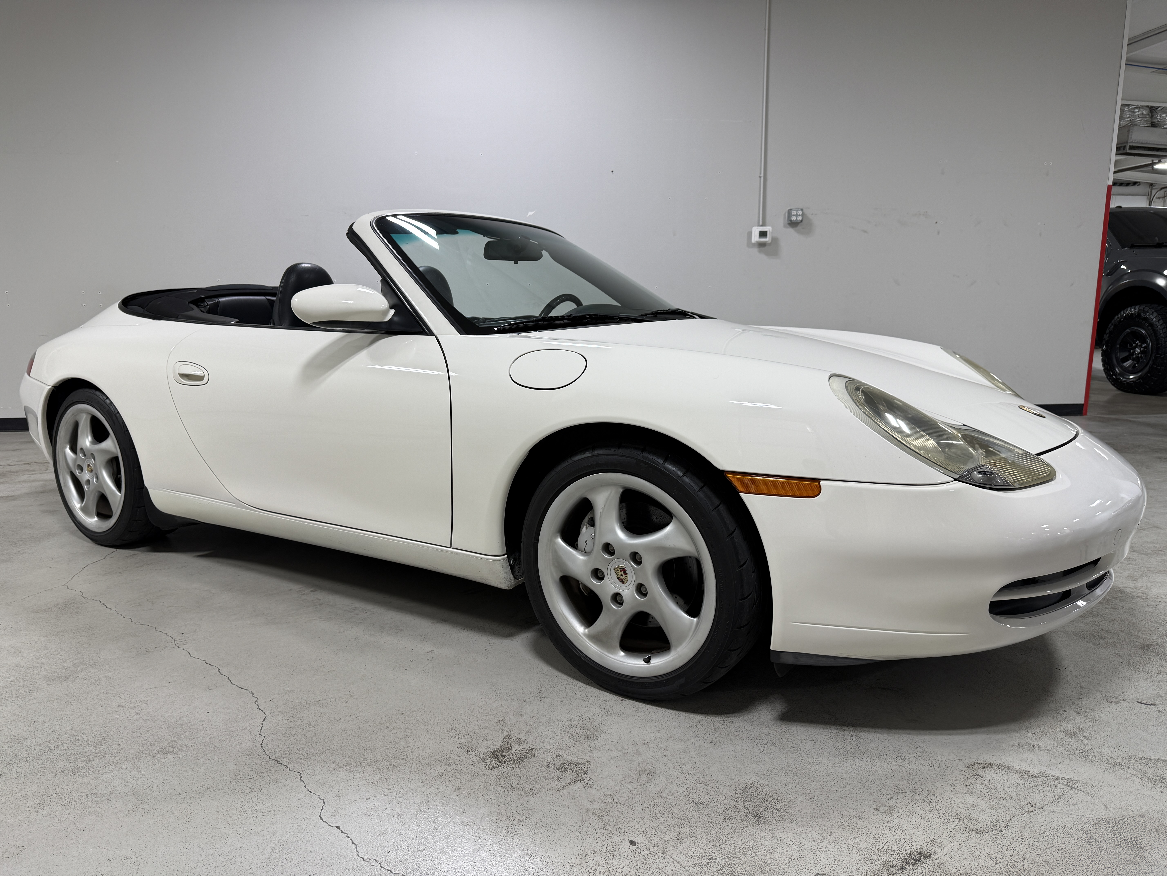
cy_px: 438
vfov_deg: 56.8
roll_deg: +0.1
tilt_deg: -10.2
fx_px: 809
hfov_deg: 71.6
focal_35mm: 24
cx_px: 584
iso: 50
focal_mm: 6.76
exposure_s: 1/130
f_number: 1.78
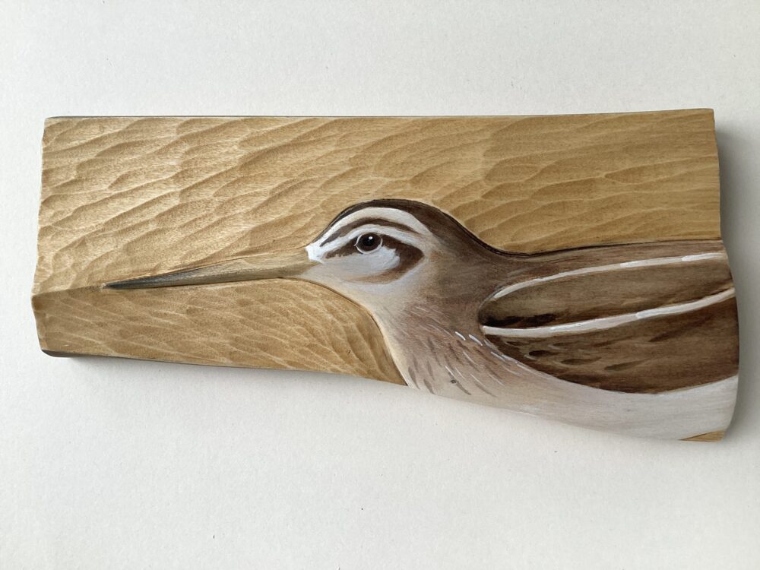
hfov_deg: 58.4
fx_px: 681
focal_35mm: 31
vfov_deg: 45.4
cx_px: 380
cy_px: 285
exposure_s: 1/100
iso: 50
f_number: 2.4
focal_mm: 3.3
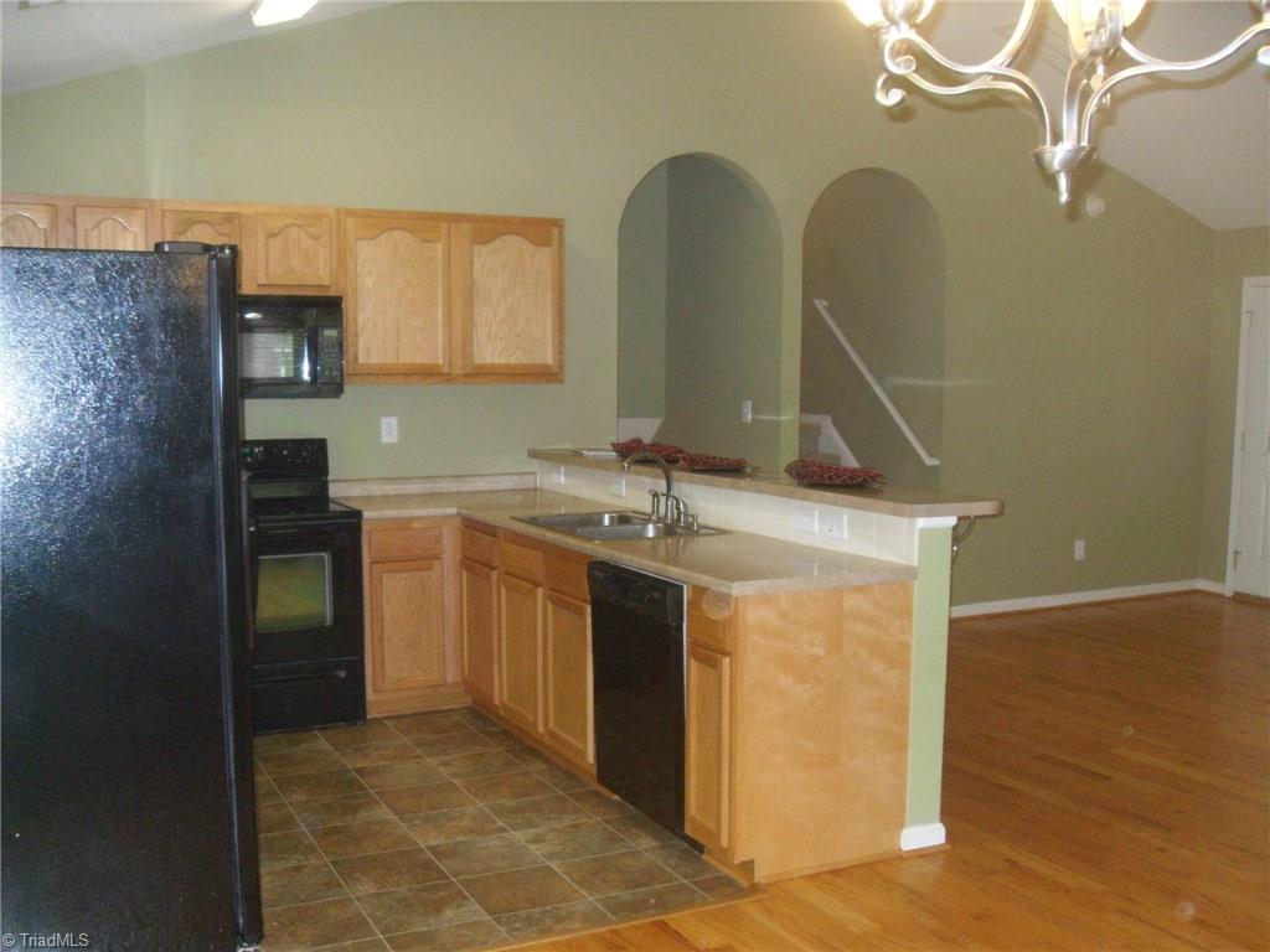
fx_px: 1247
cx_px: 635
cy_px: 476
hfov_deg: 54.0
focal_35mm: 34
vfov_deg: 41.8
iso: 400
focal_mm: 6.3
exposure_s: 1/45
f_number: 2.8
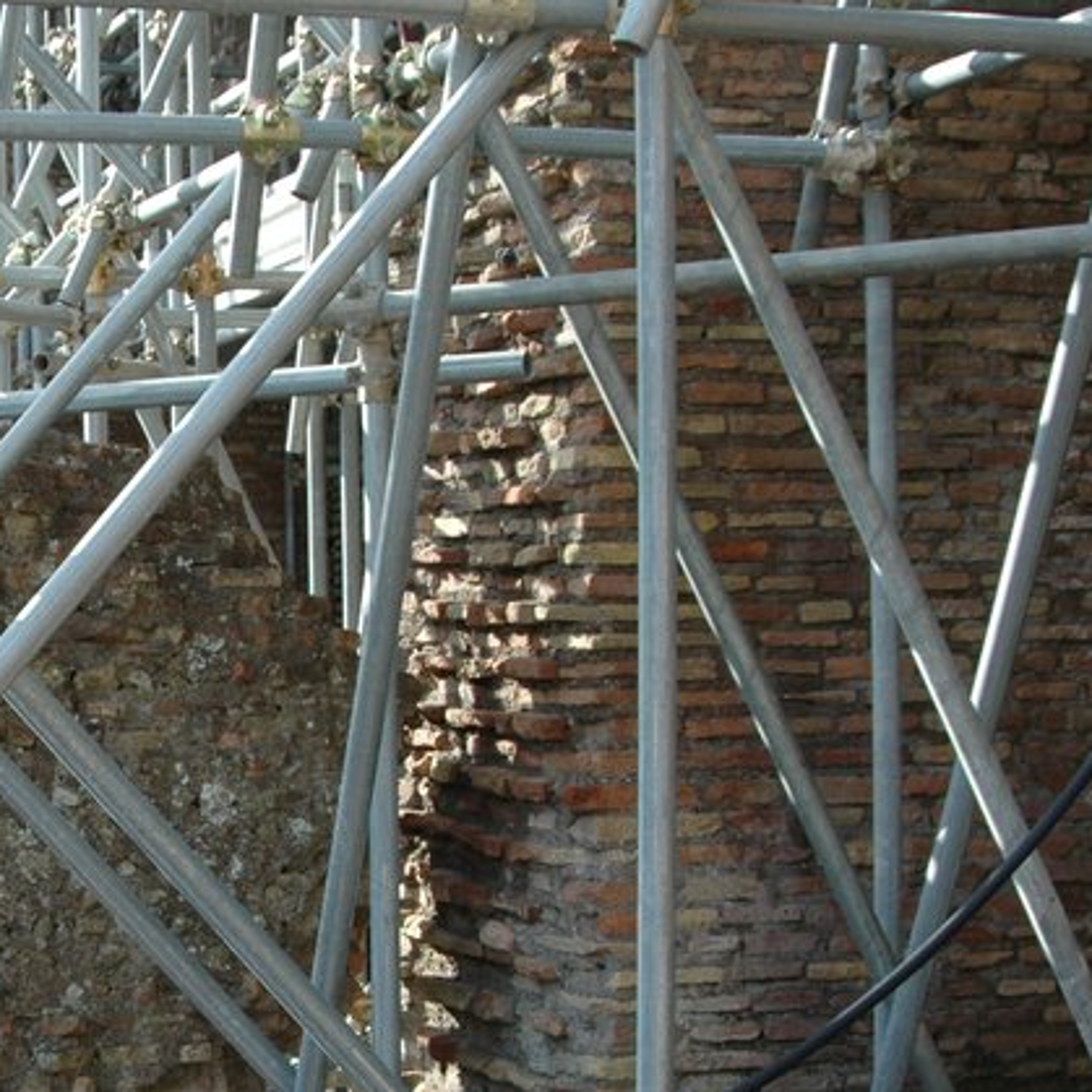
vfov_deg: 23.4
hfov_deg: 22.7
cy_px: 816
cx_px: -18
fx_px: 2605
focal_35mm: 73
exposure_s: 1/160
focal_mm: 24
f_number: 6.3
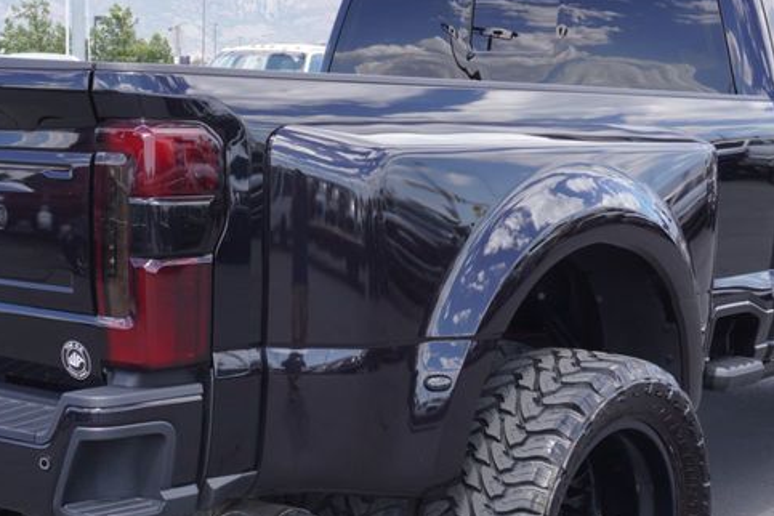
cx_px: 351
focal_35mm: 70
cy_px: 356
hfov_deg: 28.8
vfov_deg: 19.4
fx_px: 1505
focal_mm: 22
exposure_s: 1/100
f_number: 6.3
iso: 100
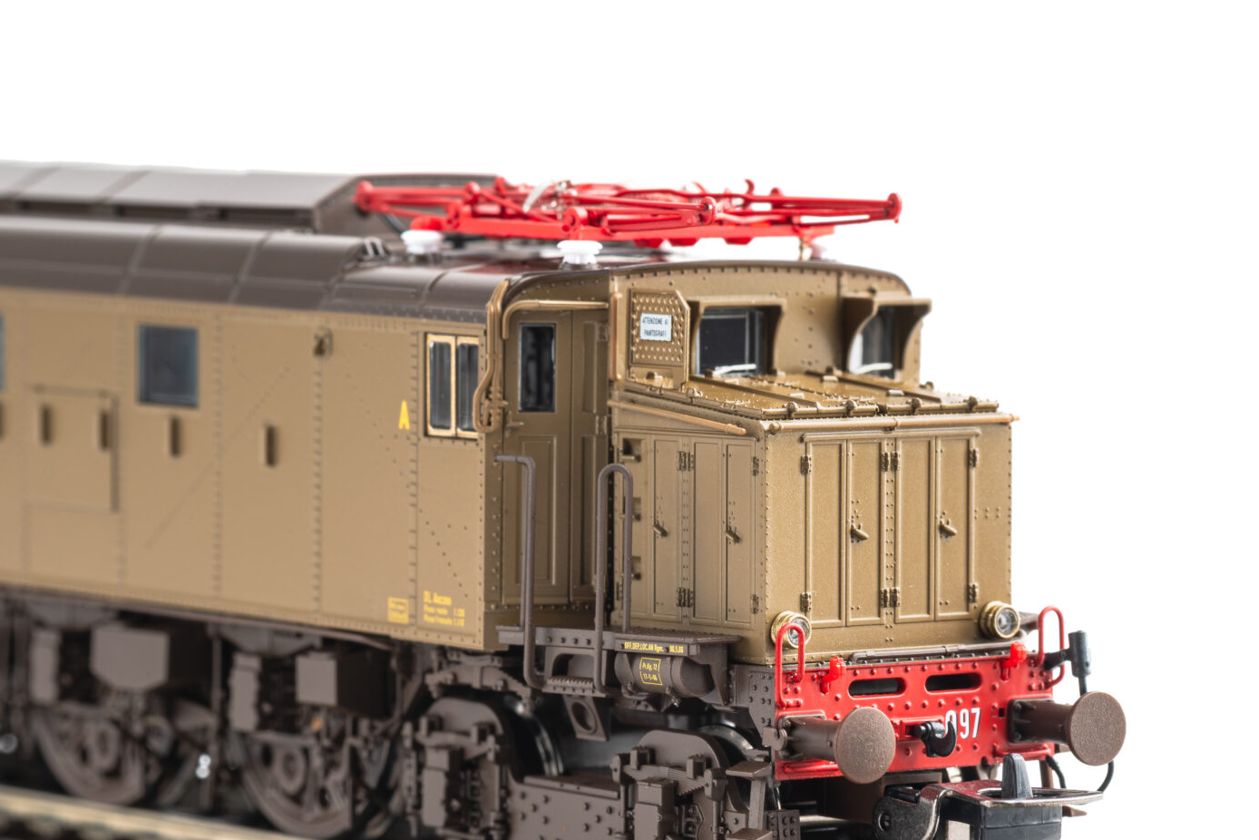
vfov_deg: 11.3
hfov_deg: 16.9
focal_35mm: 121
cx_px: 618
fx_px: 4232
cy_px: 442
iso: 100
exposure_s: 1/6
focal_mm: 105
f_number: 20
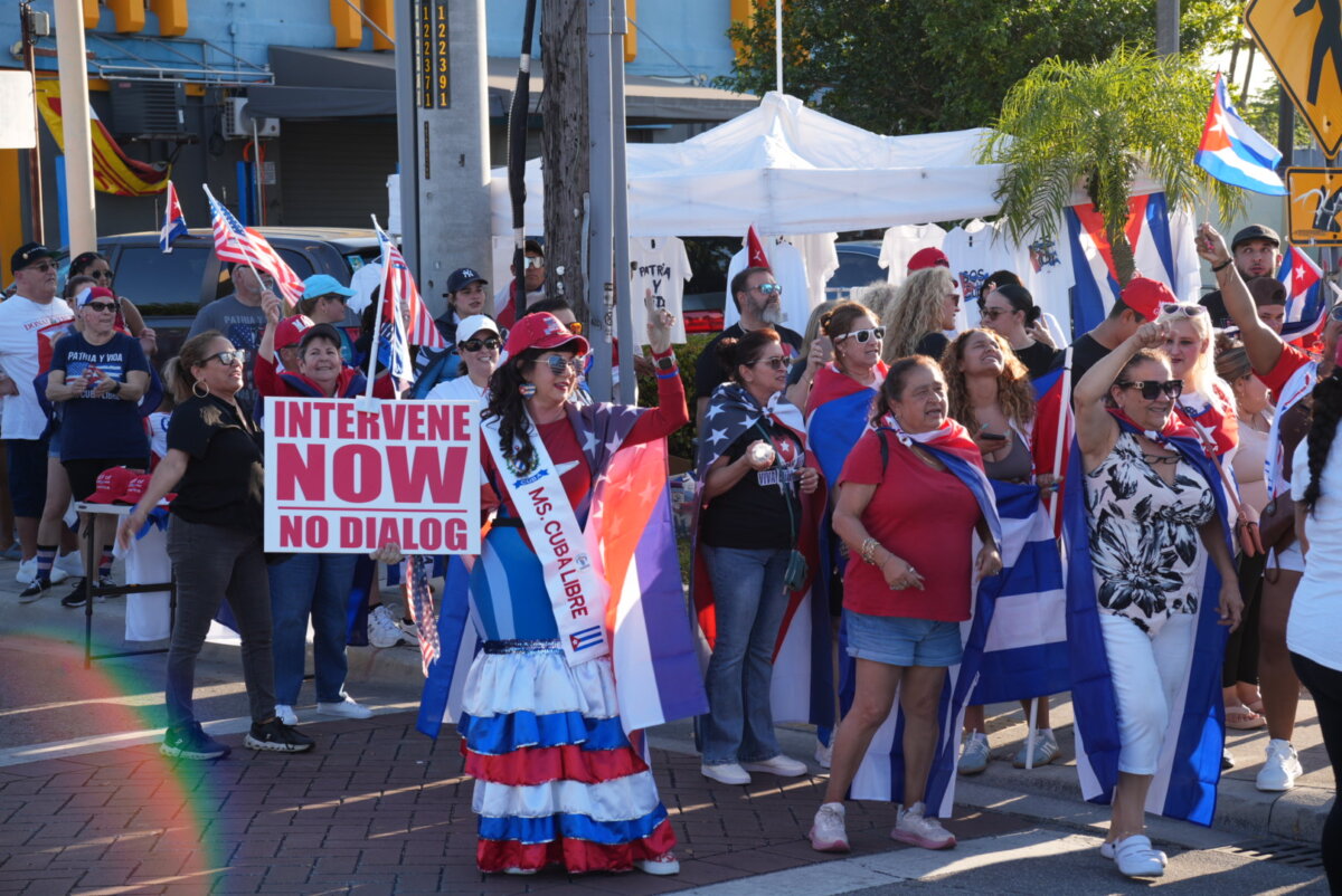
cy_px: 448
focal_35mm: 71
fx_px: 2635
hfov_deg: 28.6
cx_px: 671
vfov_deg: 19.3
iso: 100
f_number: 5.6
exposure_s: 1/160
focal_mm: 47.1
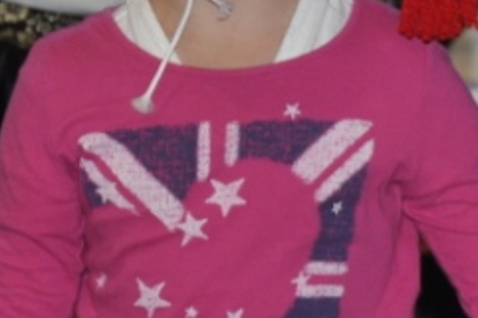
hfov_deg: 4.9
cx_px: 799
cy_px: 129
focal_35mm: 421
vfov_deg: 3.3
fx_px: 5582
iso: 400
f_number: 5.3
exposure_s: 1/60
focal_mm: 66
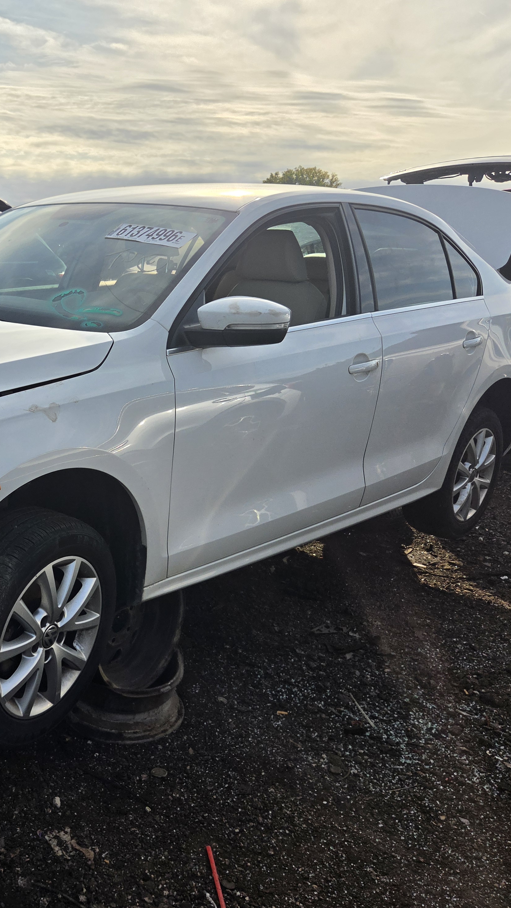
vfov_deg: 58.0
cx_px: 35
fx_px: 819
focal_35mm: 34
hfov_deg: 32.6
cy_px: 456
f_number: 1.8
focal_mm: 5.4
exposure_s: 1/7887
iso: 80
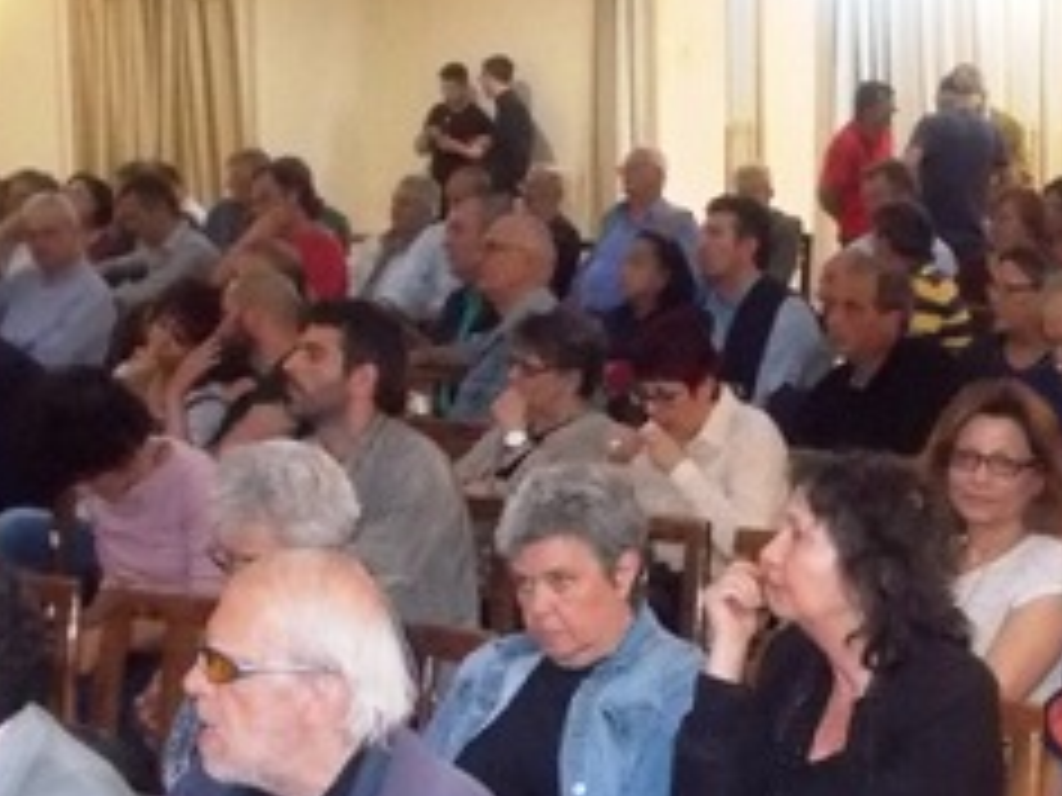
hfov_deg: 18.7
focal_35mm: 104
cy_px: 364
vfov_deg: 14.2
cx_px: 846
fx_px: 3191
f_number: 3.9
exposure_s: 1/30
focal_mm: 6.9
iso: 800
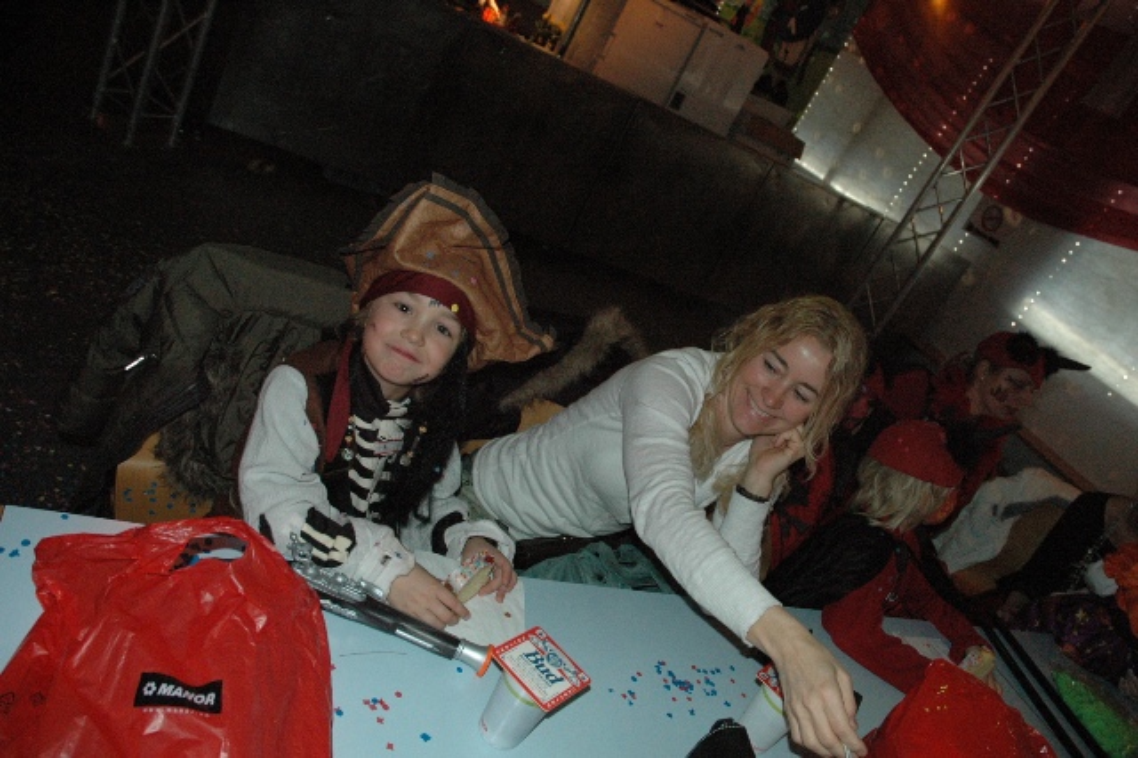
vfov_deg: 47.9
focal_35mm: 27
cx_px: 569
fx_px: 853
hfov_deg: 67.4
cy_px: 379
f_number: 5
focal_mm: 18
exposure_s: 1/60
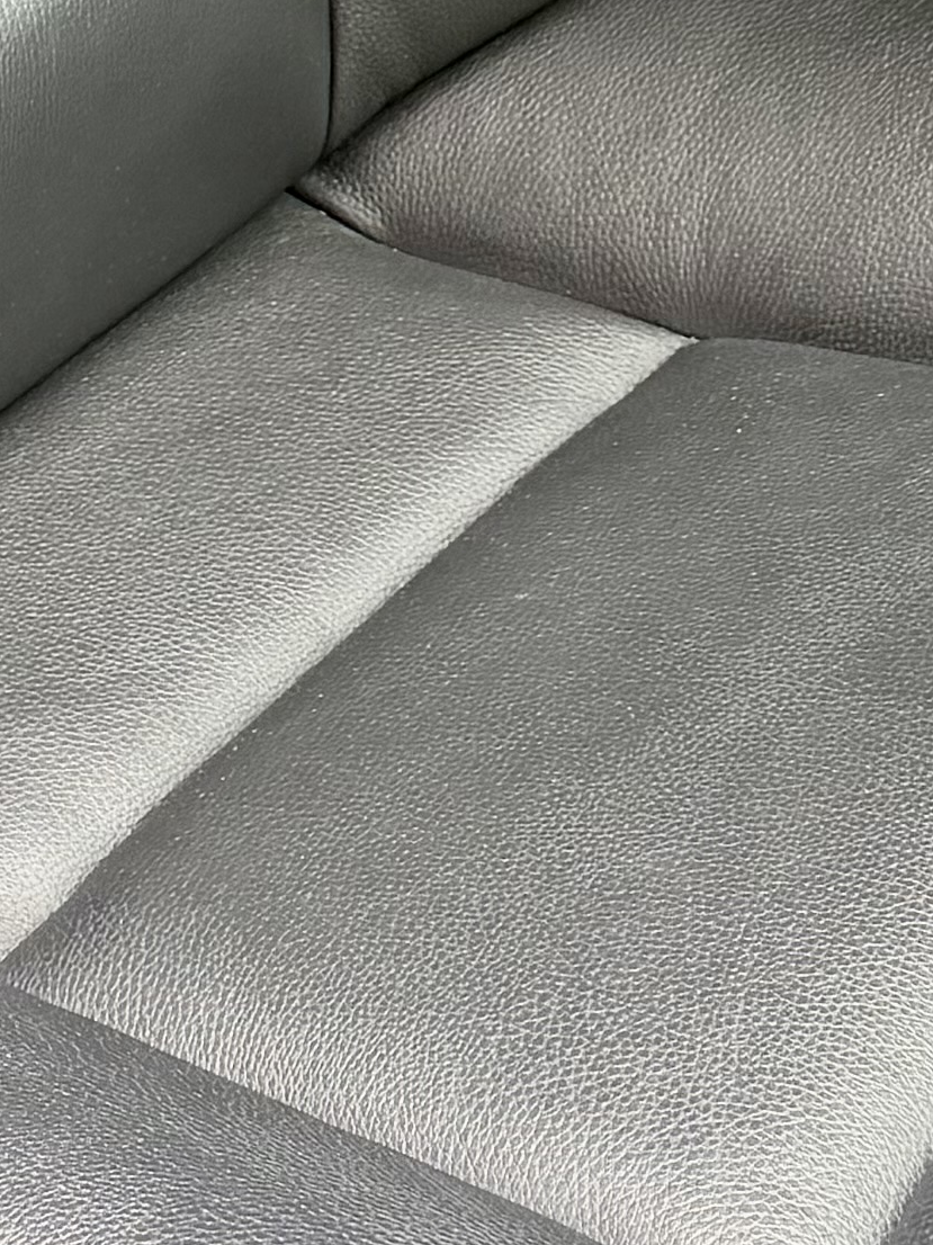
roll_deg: -0.8
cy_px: -213
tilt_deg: -32.2
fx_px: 4458
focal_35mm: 124
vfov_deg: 15.4
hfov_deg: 11.9
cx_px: 356
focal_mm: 6.76
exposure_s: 1/171
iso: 200
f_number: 1.78
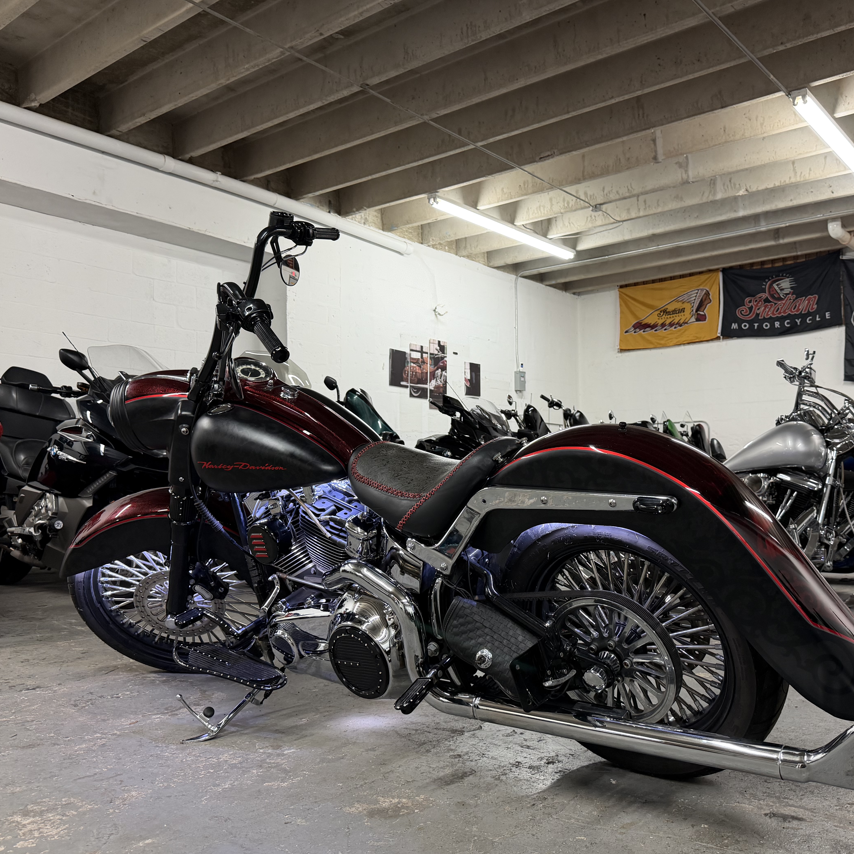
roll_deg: +0.3
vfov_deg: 55.6
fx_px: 809
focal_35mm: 29
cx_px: 481
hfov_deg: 55.5
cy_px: 431
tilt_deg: +2.0
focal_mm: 6.76
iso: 200
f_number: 1.78
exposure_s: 1/42
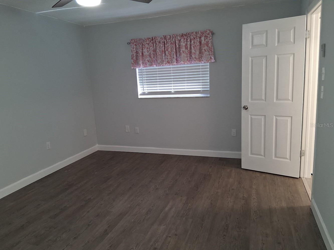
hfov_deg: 67.3
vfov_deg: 53.1
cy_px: 125
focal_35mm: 26
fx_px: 251
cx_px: 167
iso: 250
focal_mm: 3.98
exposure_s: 1/60
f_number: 1.8
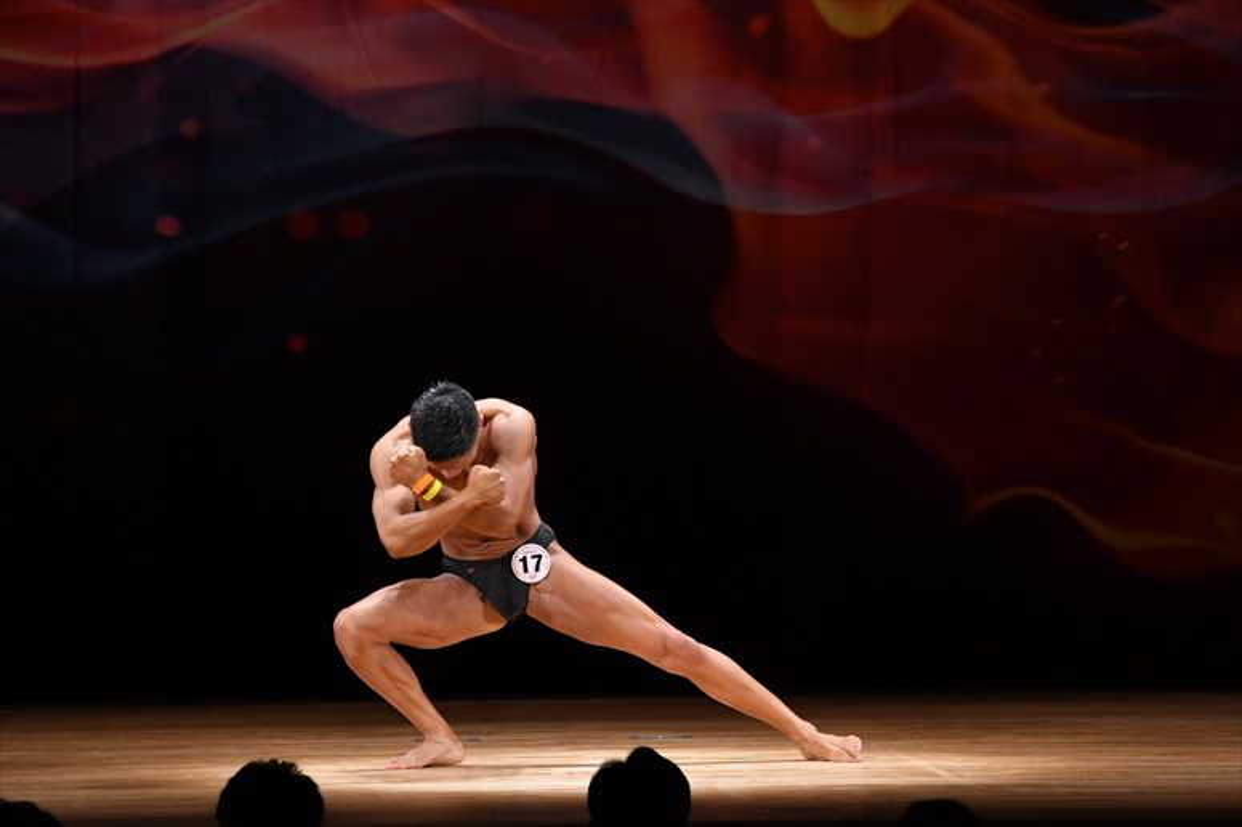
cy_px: 414
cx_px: 621
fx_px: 7759
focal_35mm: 225
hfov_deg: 9.2
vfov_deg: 6.1
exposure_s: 1/400
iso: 3200
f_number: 5.6
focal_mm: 150
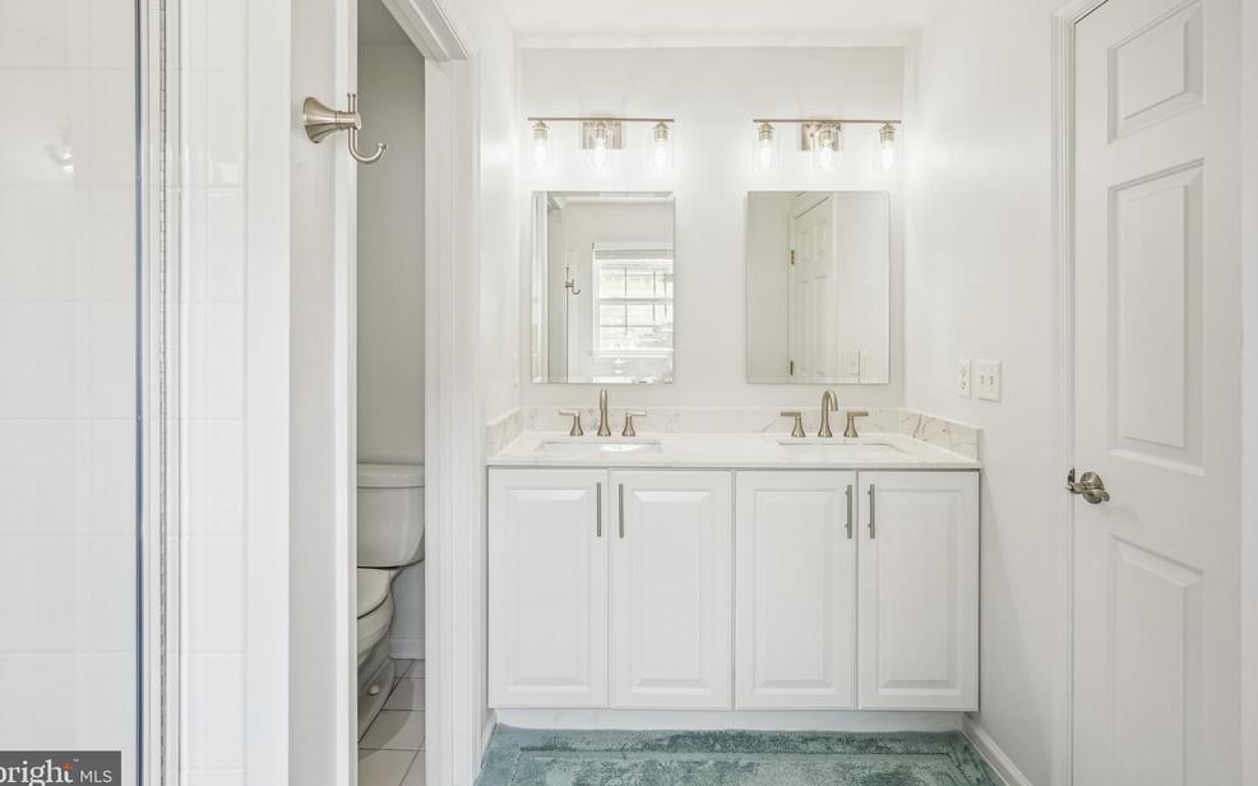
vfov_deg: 64.9
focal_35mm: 18
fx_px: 617
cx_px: 633
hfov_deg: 91.1
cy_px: 362
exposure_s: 1/60
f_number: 8
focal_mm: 17
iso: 200
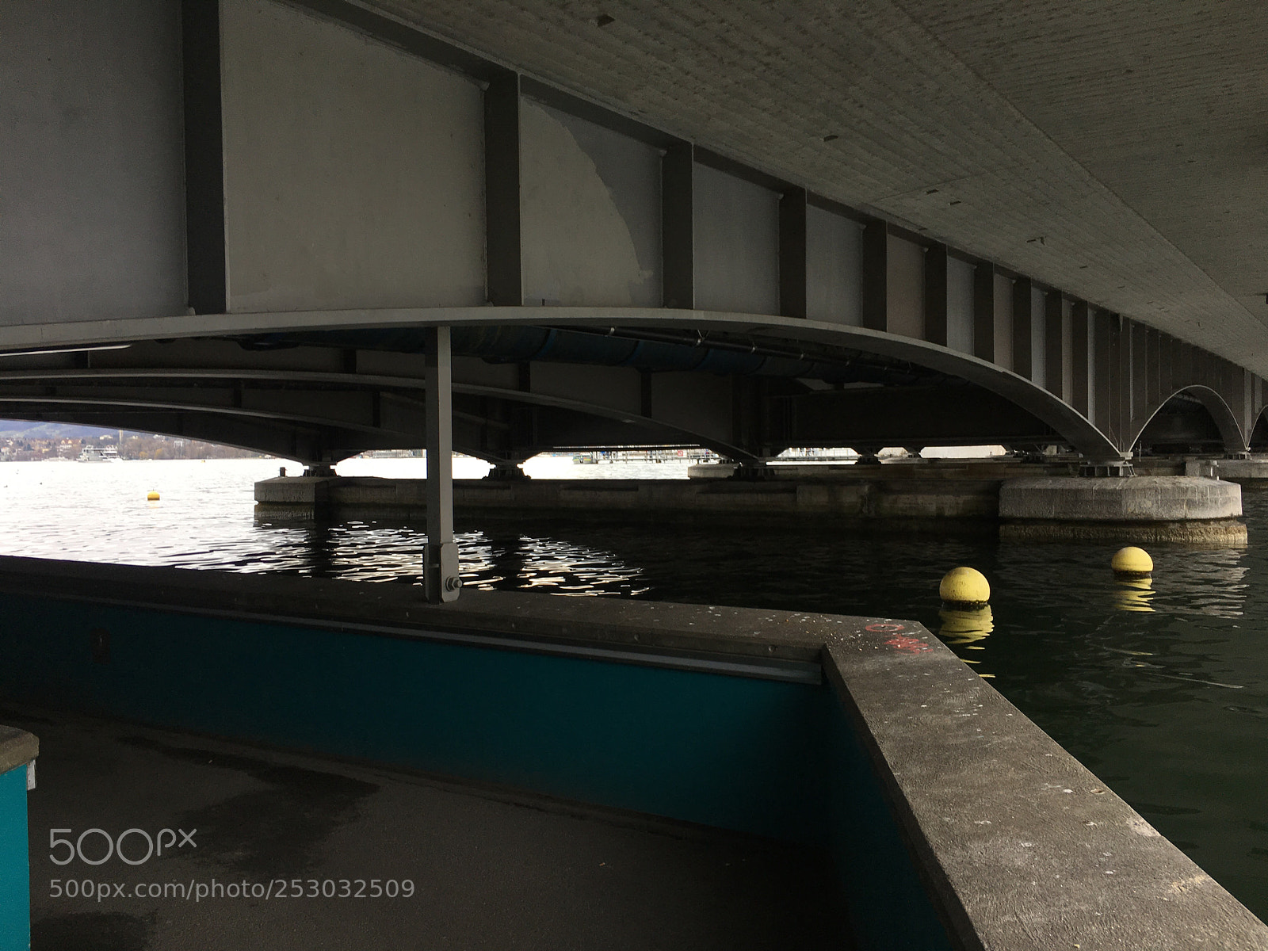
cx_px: 634
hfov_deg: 61.7
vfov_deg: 48.2
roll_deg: +1.2
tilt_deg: -1.3
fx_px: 1062
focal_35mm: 29
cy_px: 476
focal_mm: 4.15
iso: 25
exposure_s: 1/100
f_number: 2.2
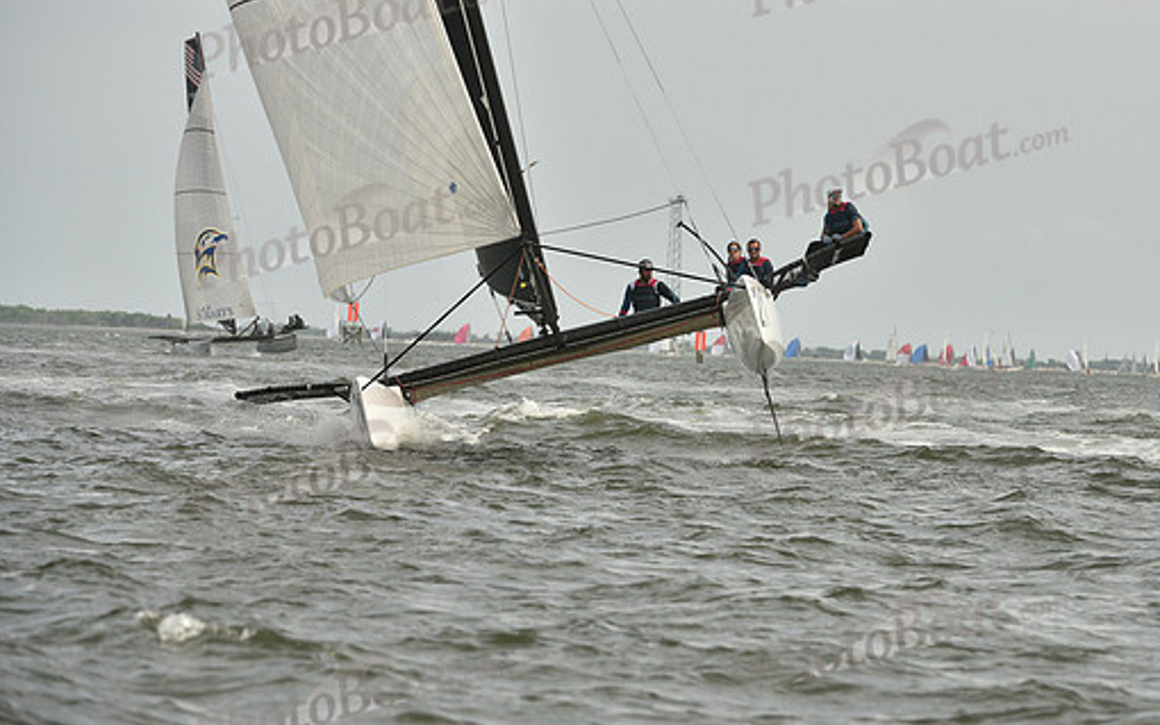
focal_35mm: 232
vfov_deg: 5.7
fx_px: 7336
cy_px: 317
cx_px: 632
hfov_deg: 9.0
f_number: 5.6
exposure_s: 1/1600
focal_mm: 200
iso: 320
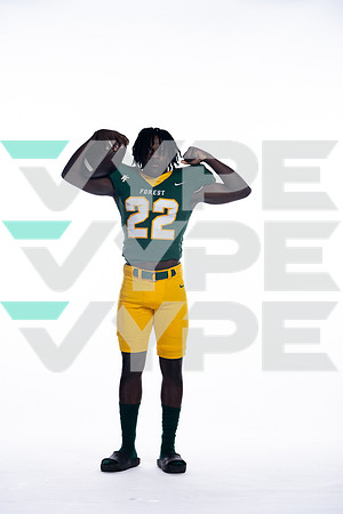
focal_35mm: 108
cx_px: 172
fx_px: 1543
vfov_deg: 18.9
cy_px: 257
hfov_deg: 12.7
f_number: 6.3
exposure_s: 1/250
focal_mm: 108
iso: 400
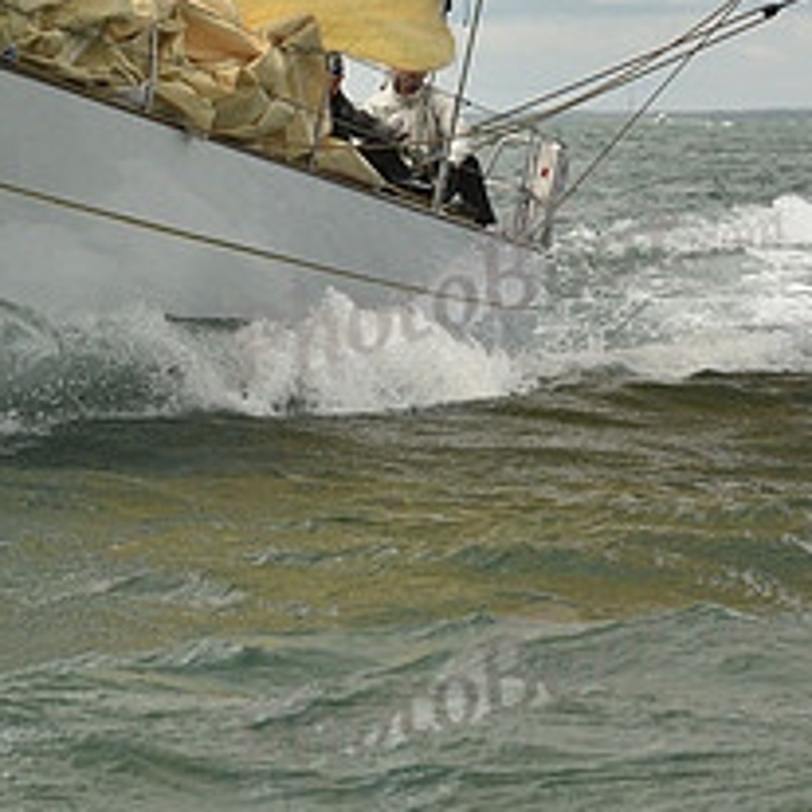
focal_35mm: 321
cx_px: 31
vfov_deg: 5.5
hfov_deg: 5.4
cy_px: 135
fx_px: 8519
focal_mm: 135
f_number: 11
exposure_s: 1/800
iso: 320
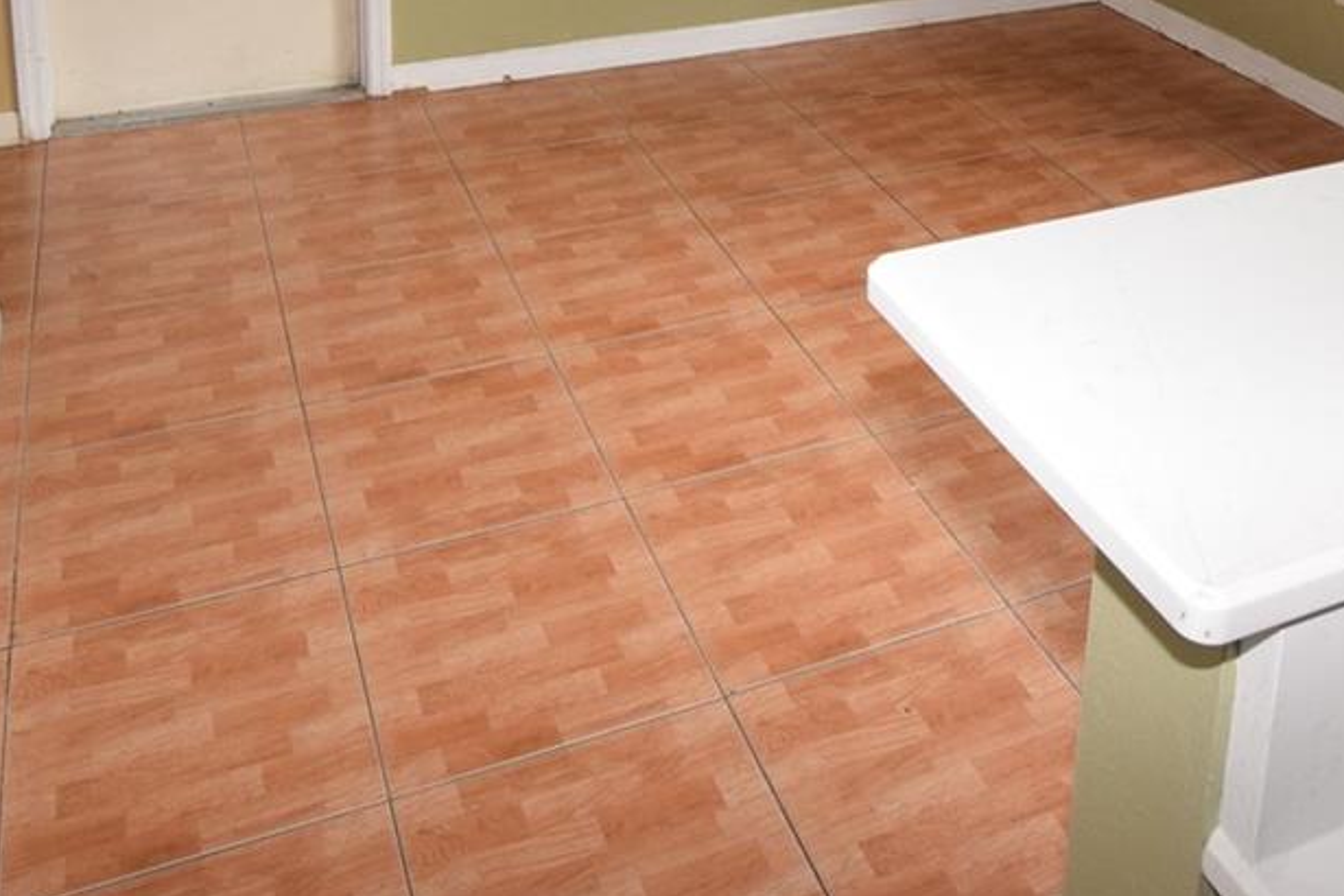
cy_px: -201
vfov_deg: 29.1
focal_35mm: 39
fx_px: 1456
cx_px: 800
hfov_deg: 49.3
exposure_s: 1/125
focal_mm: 10
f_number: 5.6
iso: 720
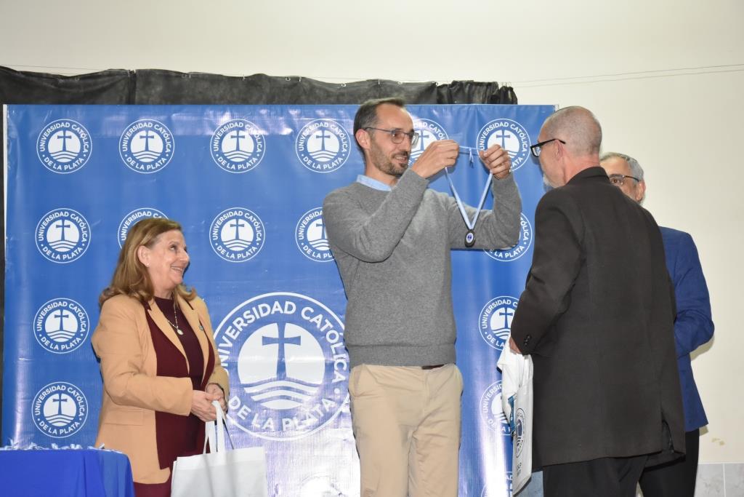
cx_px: 372
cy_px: 248
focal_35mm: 90
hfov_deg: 22.6
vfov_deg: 15.2
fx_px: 1860
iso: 1600
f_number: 8
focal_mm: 60
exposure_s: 1/60
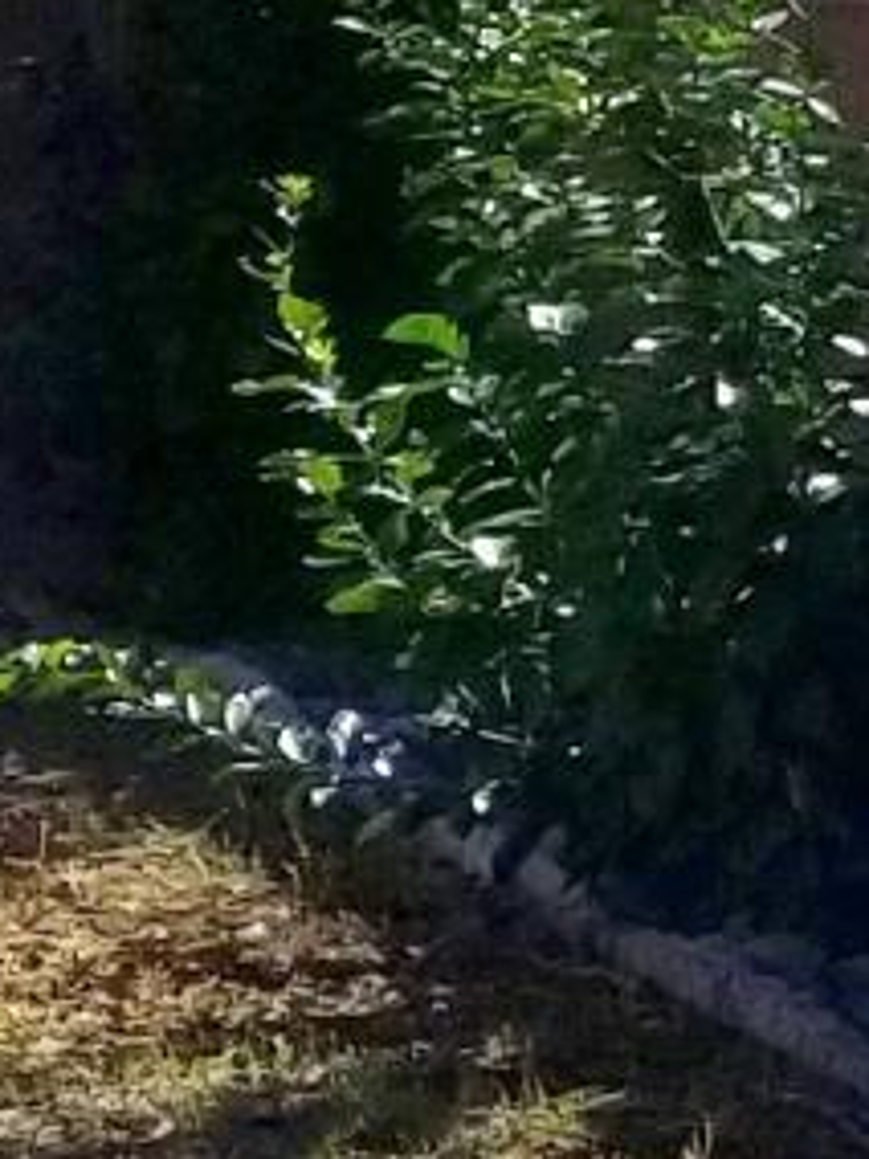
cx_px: -2068
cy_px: 763
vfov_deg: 7.2
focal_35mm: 275
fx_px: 9205
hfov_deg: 5.0
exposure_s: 1/2208
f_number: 1.7
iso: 50
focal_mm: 4.3
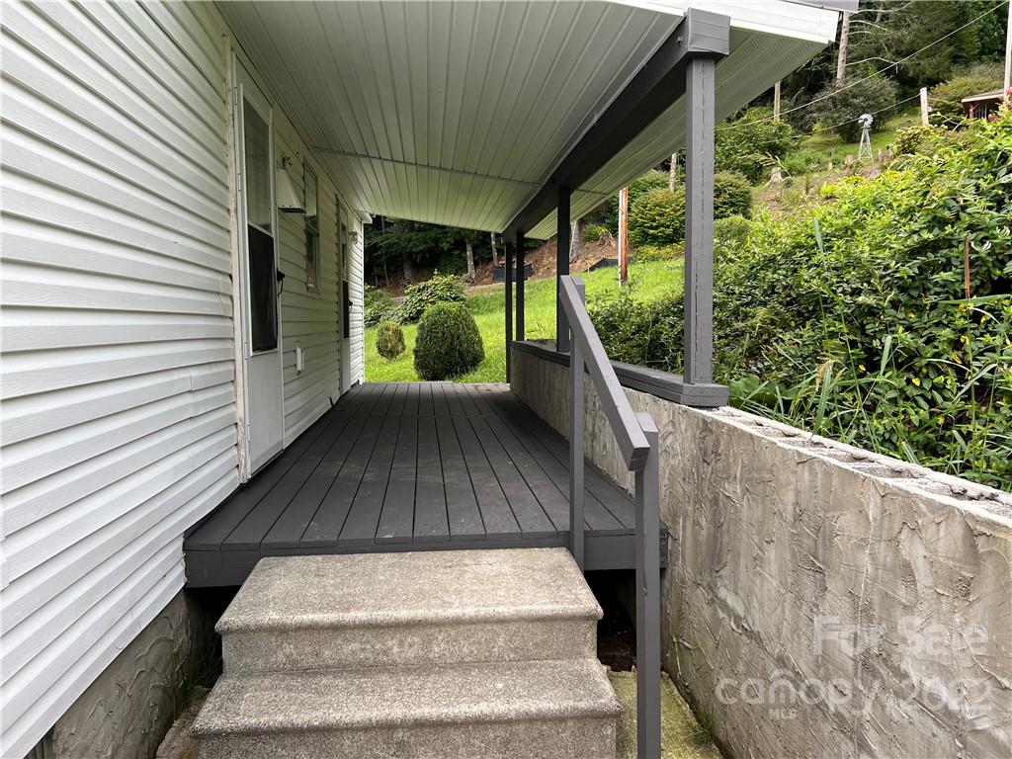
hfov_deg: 67.3
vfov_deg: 53.1
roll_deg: -0.5
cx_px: 506
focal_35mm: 26
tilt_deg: -4.0
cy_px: 380
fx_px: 760
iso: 50
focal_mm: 5.7
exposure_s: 1/391
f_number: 1.5
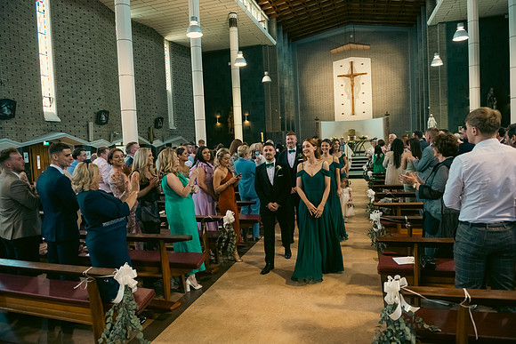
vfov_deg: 53.2
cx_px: 258
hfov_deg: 73.7
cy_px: 172
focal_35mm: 24
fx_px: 344
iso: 1000
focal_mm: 24
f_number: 3.5
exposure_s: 1/160
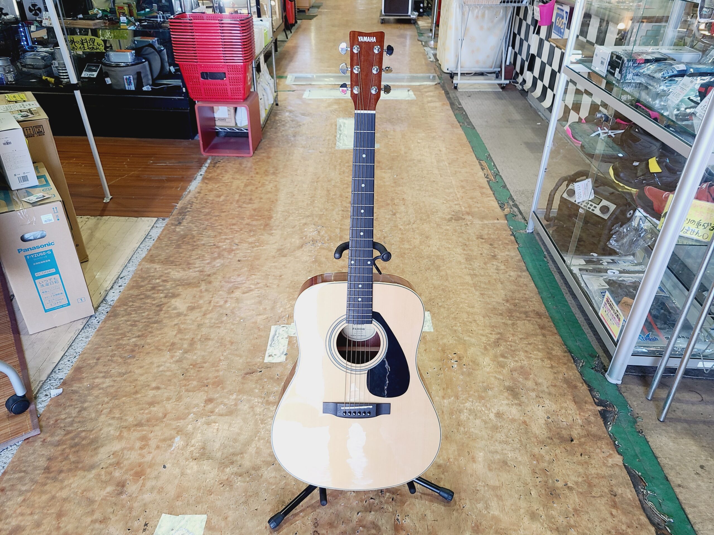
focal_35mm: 26
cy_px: 268
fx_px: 536
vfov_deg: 53.1
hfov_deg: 67.3
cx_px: 357
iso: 64
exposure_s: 1/50
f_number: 1.8
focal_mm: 5.4
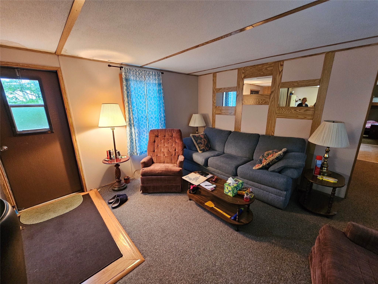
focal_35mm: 13
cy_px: 142
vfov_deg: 89.9
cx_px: 189
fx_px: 142
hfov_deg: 106.2
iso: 320
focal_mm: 2.2
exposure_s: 1/30
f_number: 2.2
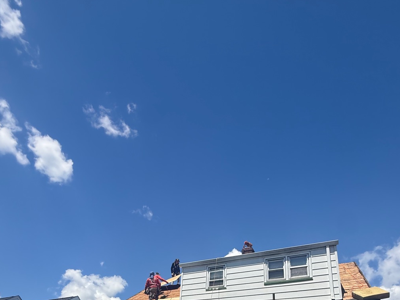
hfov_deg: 69.4
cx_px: 197
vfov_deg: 45.0
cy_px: 310
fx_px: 289
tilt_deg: +17.2
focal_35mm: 25
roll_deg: -3.7
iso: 50
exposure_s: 1/3125
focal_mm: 2.22
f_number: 2.2
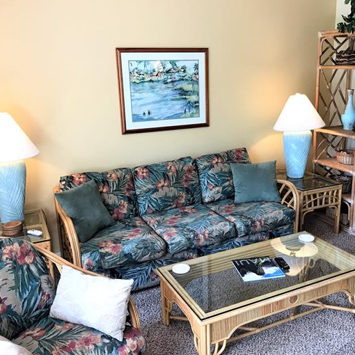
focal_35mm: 34
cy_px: 175
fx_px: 394
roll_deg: +1.2
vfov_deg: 48.4
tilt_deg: -13.2
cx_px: 196
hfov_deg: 48.4
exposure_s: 1/30
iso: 25
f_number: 1.8
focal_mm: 3.99
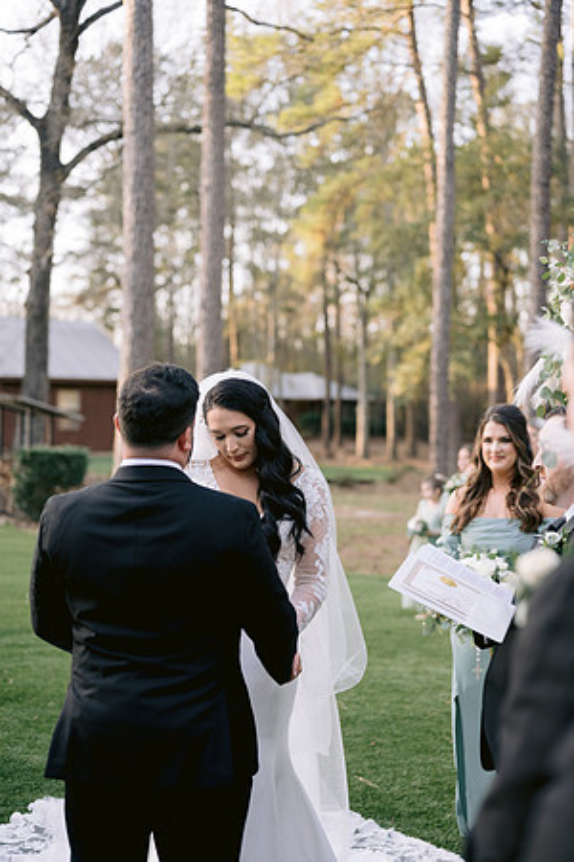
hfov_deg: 27.0
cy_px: 431
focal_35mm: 50
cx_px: 287
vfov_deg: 39.6
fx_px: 1196
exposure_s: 1/500
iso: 400
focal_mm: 50
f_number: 2.2
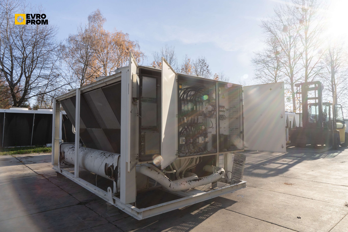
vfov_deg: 53.1
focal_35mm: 24
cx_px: 174
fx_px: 232
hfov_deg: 73.7
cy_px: 116
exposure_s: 1/50
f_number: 20
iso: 100
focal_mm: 24
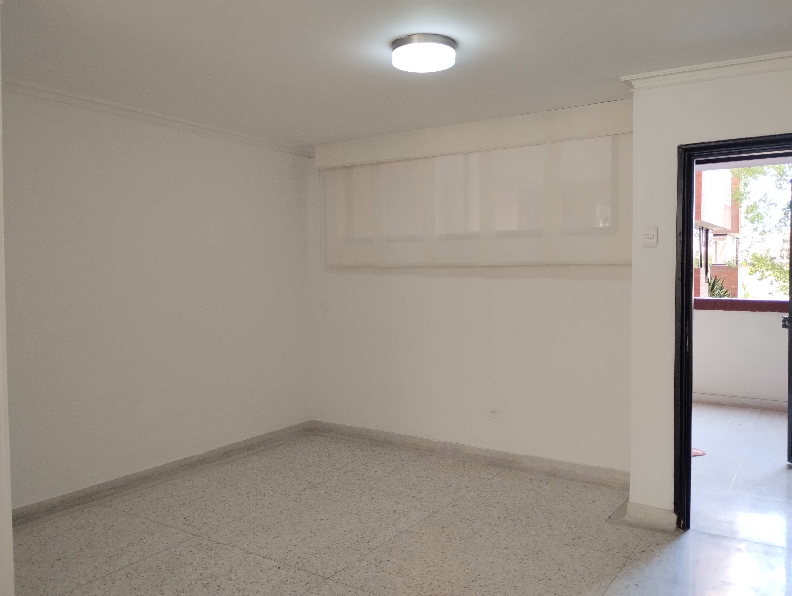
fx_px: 642
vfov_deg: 49.9
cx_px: 396
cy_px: 298
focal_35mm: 28
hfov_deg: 63.4
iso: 400
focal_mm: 4.27
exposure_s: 1/30
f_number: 1.8
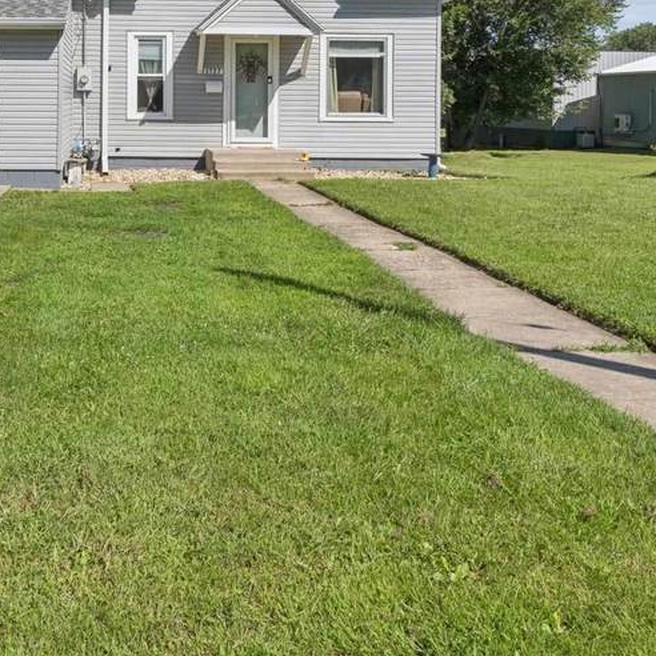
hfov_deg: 37.3
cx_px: 124
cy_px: 109
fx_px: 931
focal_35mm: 43
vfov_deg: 37.1
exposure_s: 1/800
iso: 250
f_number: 8
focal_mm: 13.1
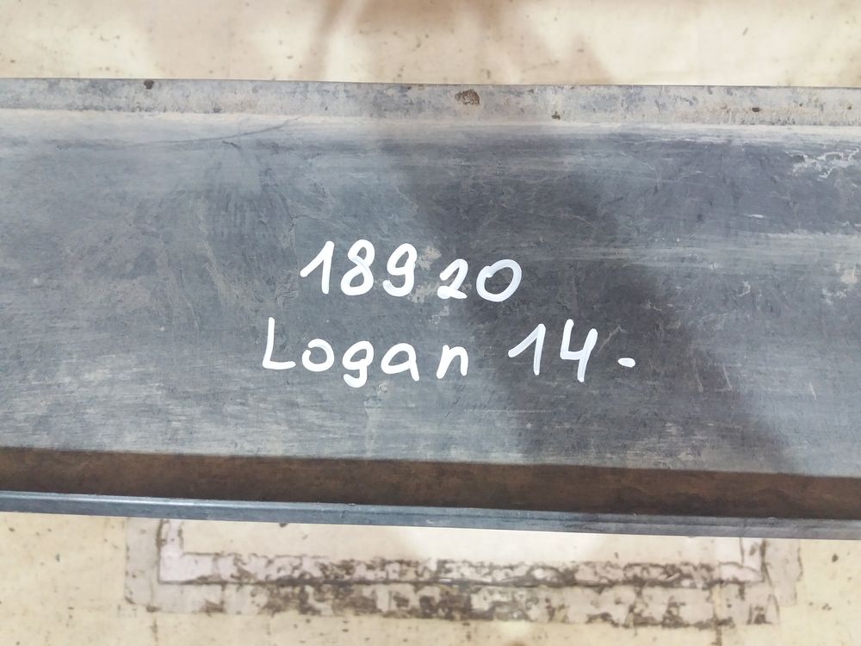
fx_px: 696
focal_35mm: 28
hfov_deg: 63.4
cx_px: 430
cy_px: 323
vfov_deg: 49.7
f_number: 1.9
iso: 200
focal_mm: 3.7
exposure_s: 1/17
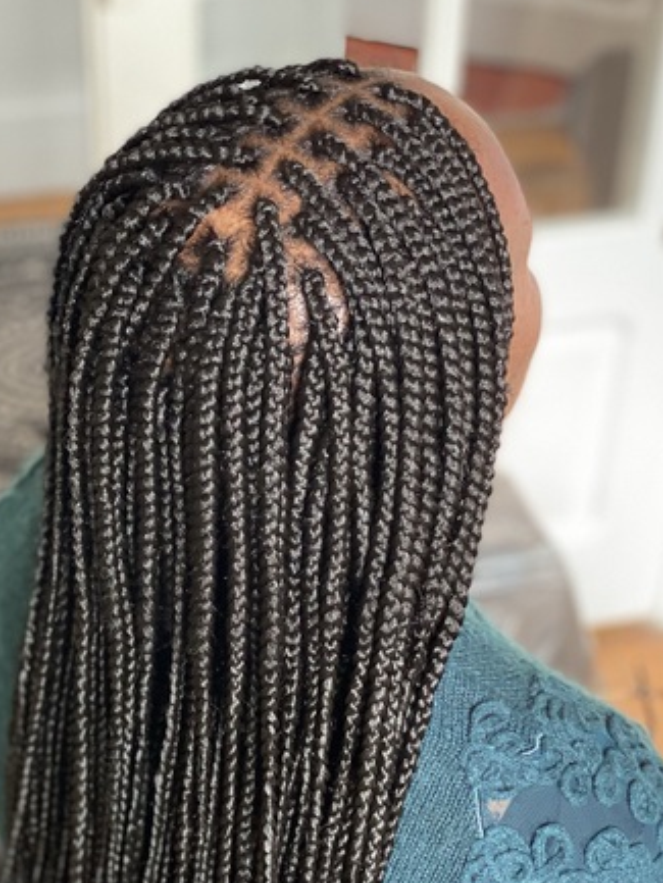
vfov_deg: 26.9
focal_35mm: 72
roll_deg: -2.3
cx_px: 339
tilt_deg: -35.9
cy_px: 547
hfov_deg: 20.4
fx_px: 1838
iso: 200
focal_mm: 6
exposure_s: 1/40
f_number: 2
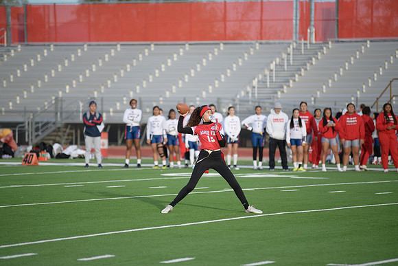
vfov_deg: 6.9
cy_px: 133
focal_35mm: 200
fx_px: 2212
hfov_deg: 10.3
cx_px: 199
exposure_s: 1/4000
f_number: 2.8
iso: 640
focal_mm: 200
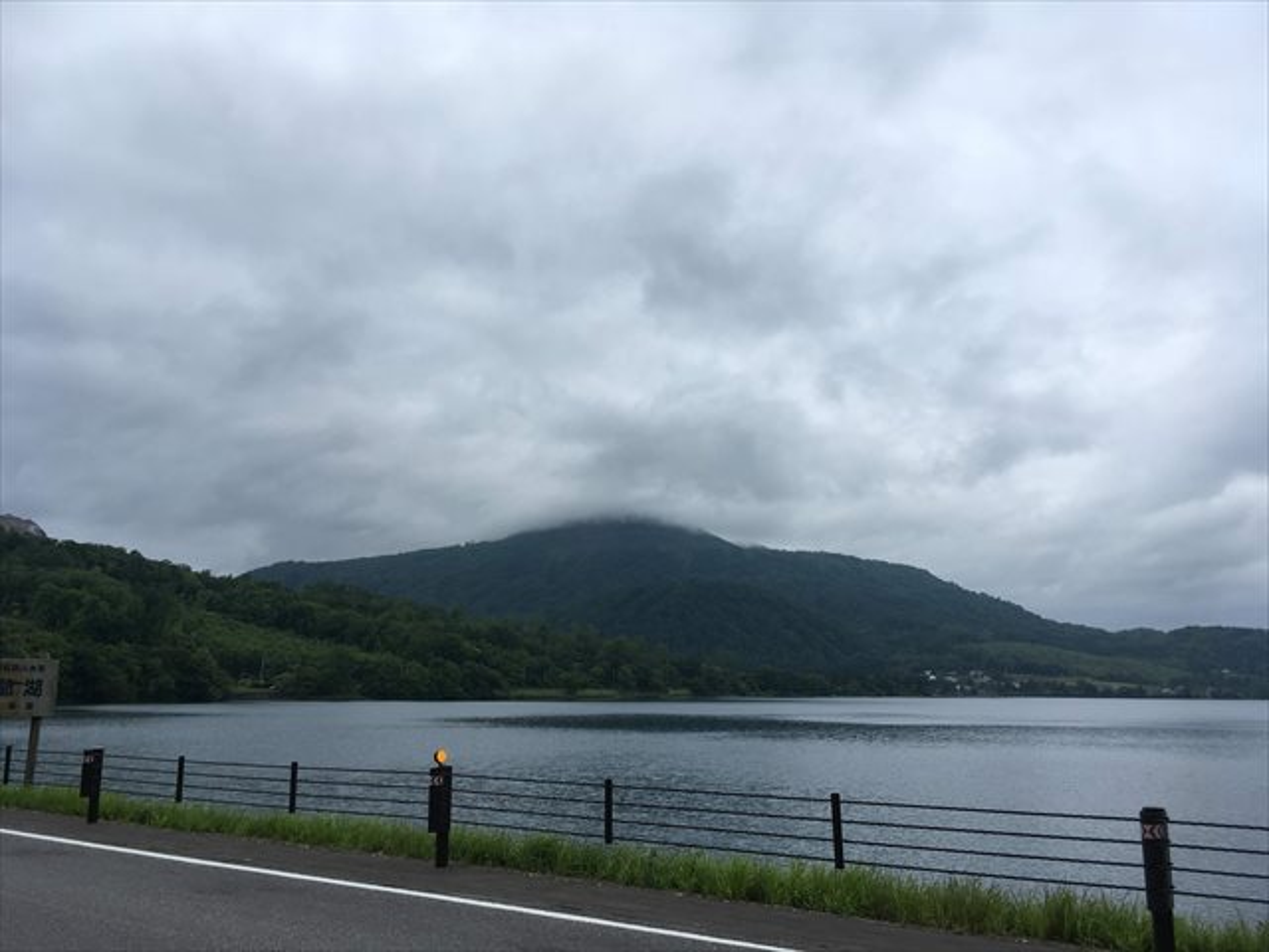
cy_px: 476
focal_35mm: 29
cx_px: 634
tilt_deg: +10.8
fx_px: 1063
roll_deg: -0.1
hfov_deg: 61.7
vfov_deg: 48.2
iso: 25
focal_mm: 4.15
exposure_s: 1/1374
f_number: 2.2
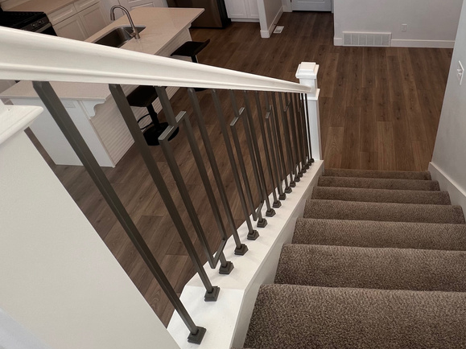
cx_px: 354
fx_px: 310
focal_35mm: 23
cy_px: 76
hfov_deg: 68.7
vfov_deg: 55.3
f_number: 1.8
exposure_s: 1/120
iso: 40
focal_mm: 1.57
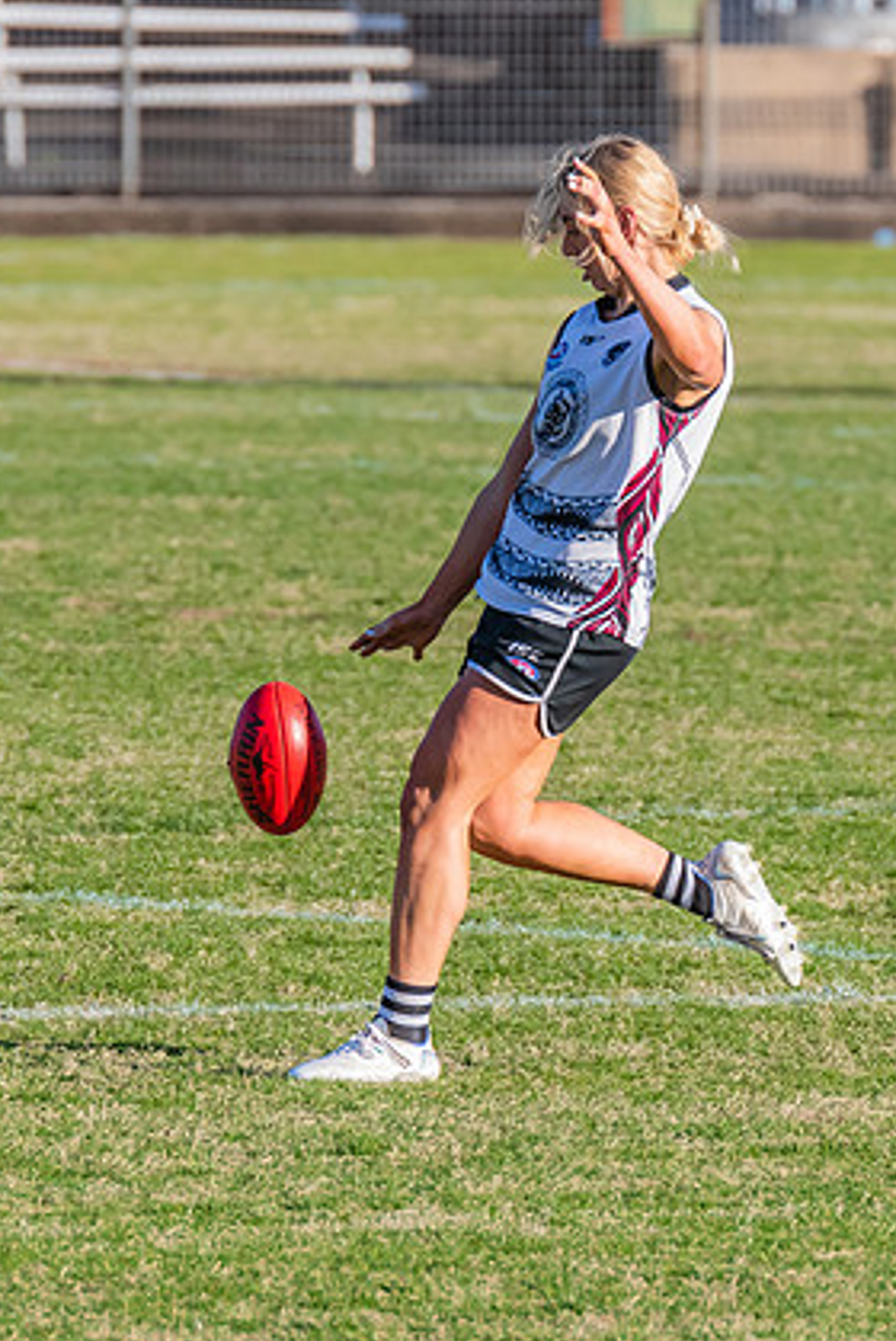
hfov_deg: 1.3
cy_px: 427
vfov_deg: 2.0
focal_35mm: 1033
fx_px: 38499
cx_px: 777
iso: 800
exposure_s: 1/1250
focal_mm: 420
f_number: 8
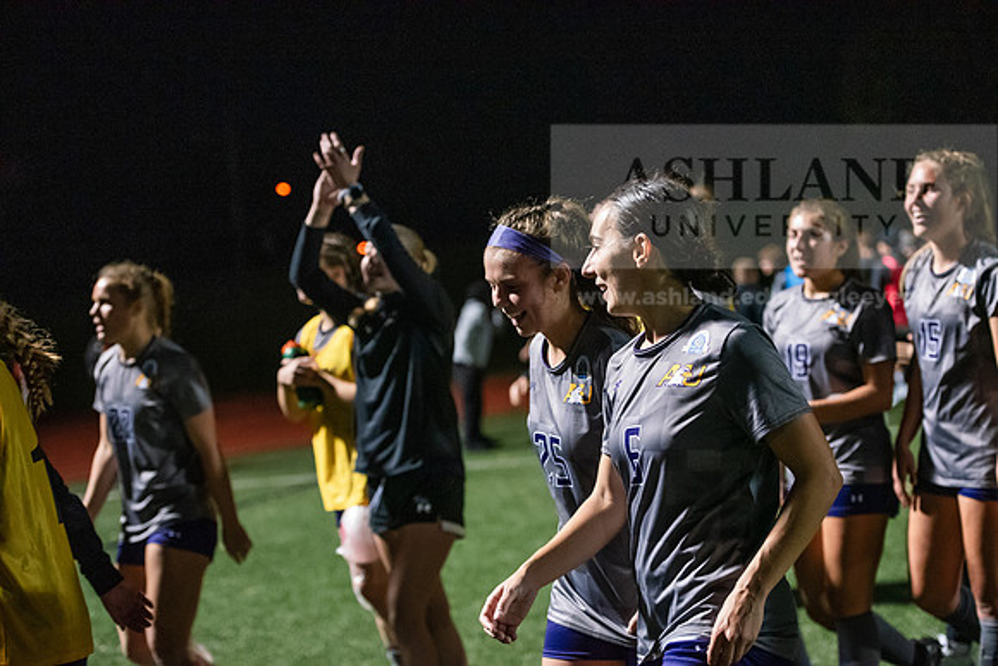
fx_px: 1941
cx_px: 499
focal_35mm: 70
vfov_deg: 19.5
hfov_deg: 28.8
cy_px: 333
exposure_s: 1/800
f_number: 3.2
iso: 8000
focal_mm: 70
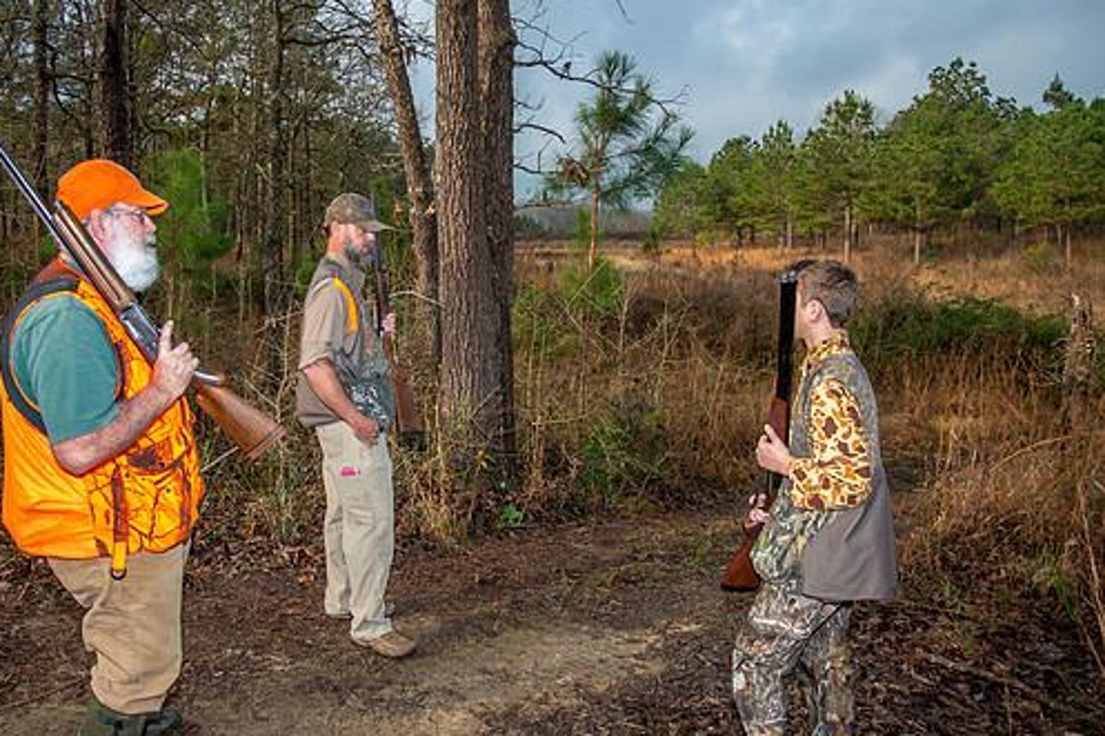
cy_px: 336
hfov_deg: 65.2
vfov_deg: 46.3
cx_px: 471
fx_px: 859
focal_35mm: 28
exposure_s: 1/250
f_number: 8
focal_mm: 24
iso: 250
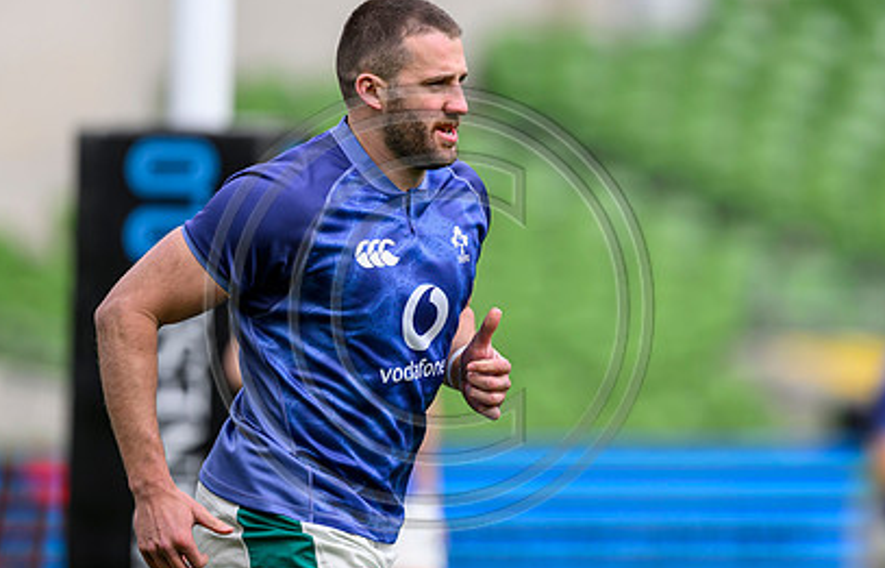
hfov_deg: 3.4
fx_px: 15064
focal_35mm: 620
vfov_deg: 2.2
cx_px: 476
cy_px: 259
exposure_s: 1/3200
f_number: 3.2
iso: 500
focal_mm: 400
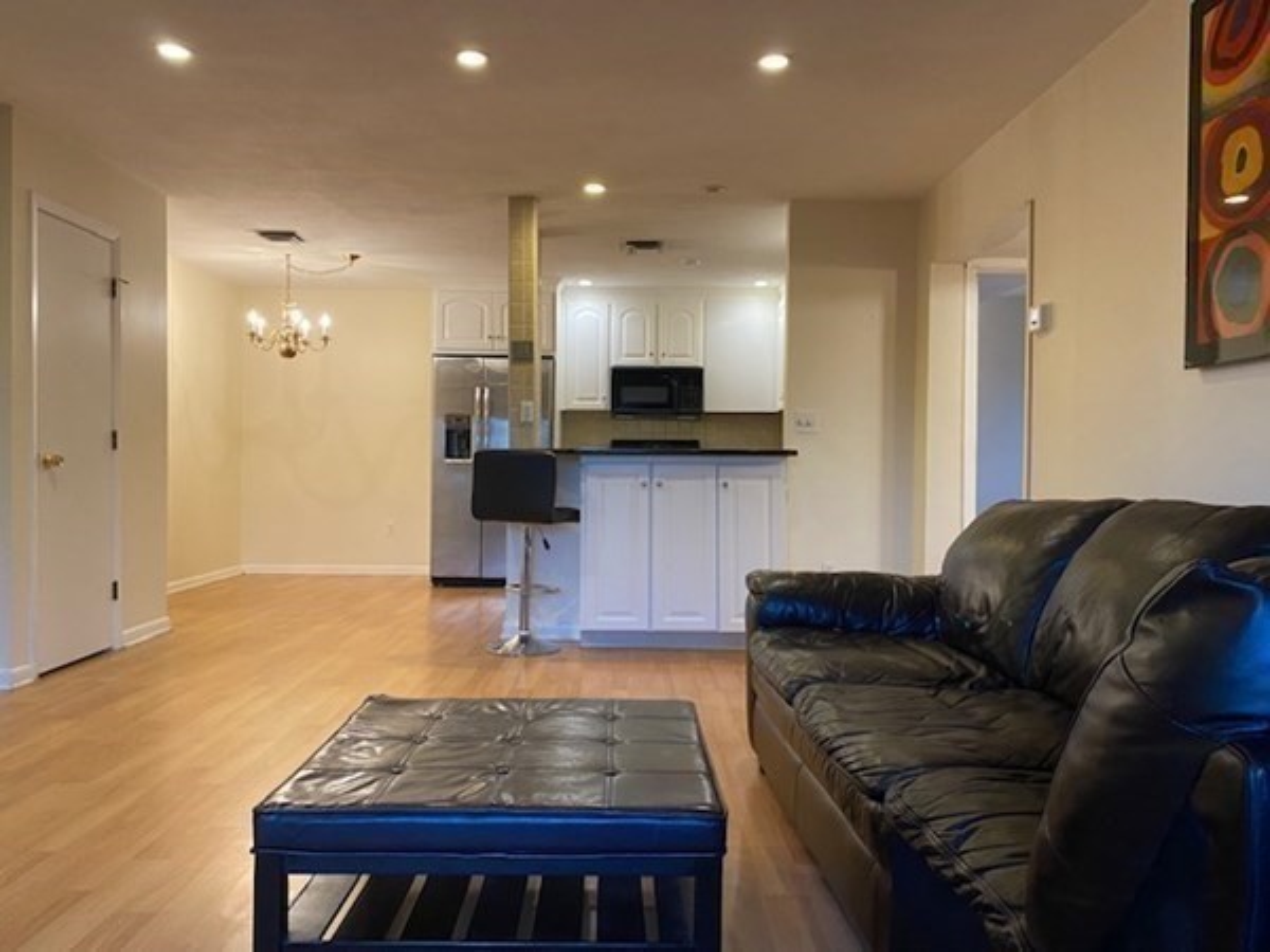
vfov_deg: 53.1
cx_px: 635
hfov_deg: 67.3
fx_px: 954
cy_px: 476
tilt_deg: +2.8
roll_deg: -1.2
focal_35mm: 26
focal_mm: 4.25
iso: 200
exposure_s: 1/60
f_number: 1.8
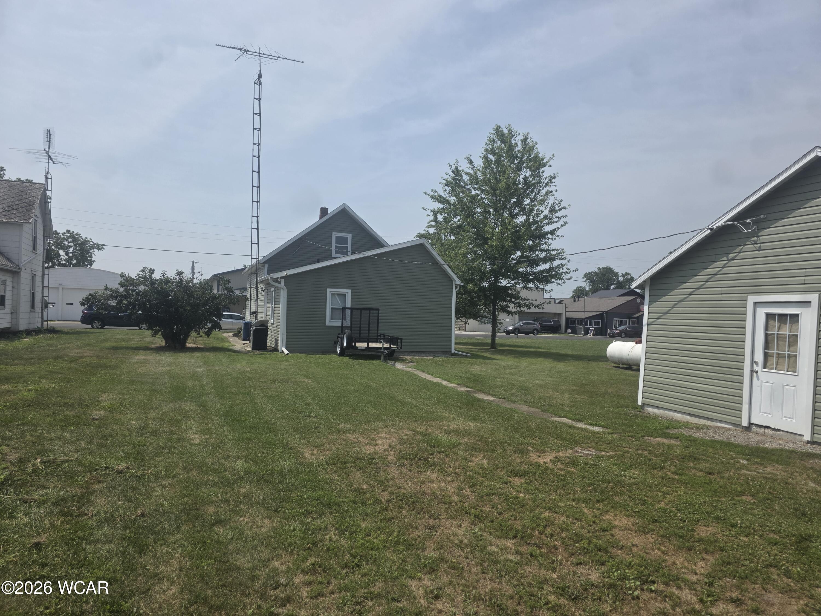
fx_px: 545
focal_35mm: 23
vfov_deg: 58.9
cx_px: 410
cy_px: 308
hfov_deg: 73.9
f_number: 1.7
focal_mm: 6.3
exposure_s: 1/7944
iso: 64
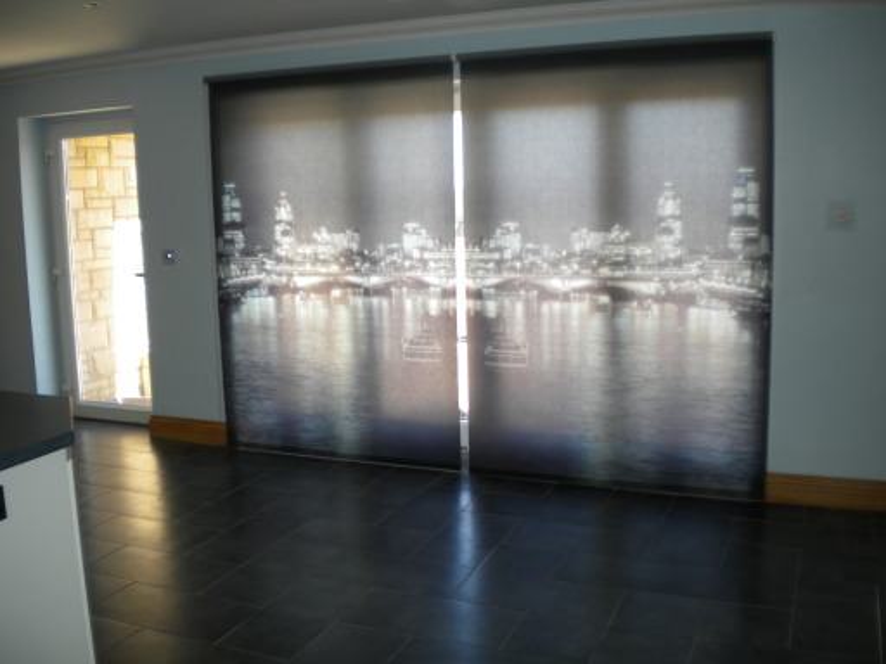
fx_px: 896
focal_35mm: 35
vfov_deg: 40.7
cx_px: 443
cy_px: 332
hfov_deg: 52.6
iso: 113
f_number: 3.1
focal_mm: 6.3
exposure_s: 1/117
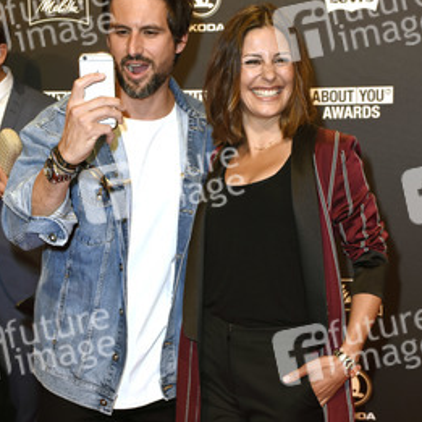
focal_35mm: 82
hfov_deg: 21.1
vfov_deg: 21.1
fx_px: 1131
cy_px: 267
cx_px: 209
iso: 1000
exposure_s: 1/125
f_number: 6.3
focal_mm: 42
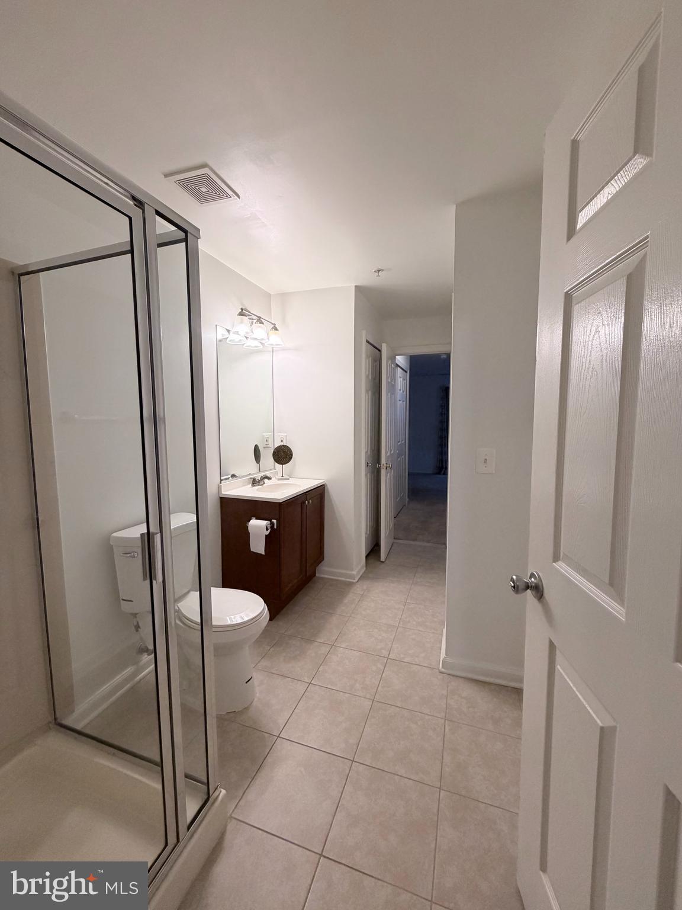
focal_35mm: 14
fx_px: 368
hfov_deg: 85.7
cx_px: 341
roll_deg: +0.4
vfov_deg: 102.1
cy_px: 455
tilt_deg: -4.9
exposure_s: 1/120
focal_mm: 2.22
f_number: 2.2
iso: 250
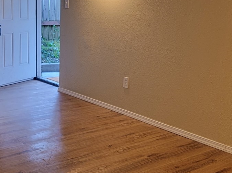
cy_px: 64
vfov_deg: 25.6
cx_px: 66
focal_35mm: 57
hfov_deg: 33.3
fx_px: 382
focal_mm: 6.7
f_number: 1.8
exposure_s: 1/60
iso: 250
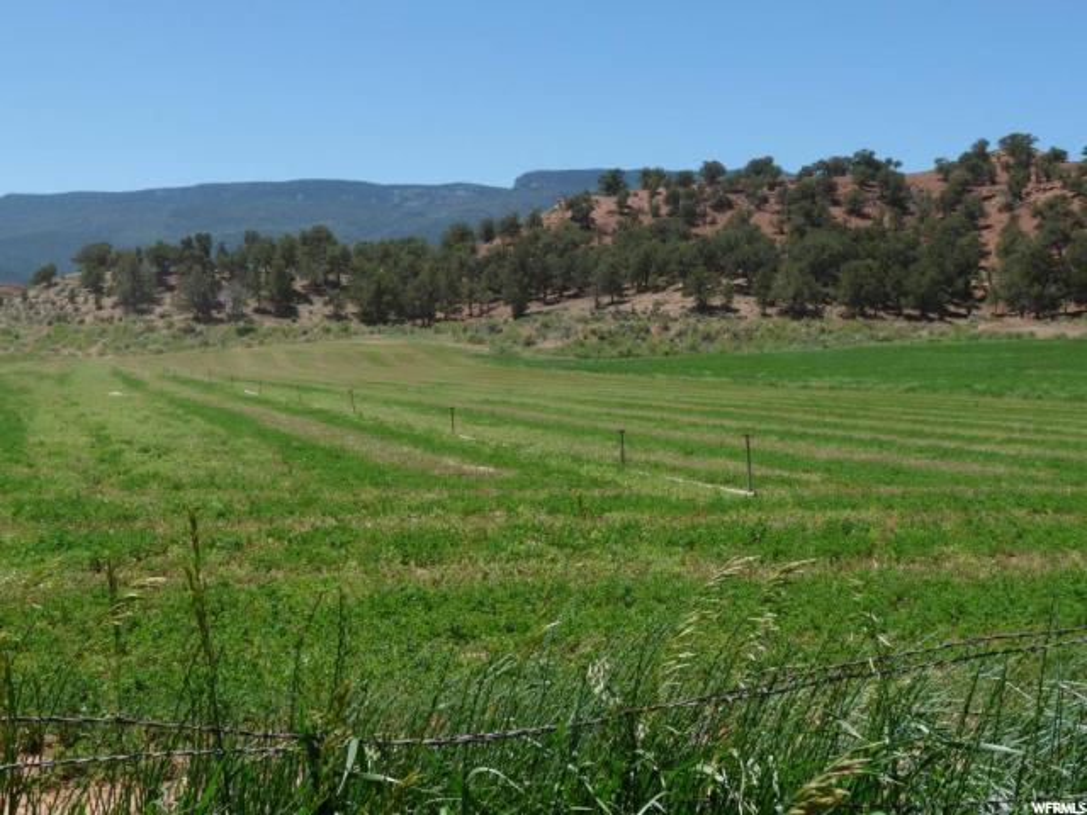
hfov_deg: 33.8
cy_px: 408
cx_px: 544
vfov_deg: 25.7
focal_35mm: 57
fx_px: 1790
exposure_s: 1/400
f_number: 5.6
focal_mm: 10.1
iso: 100
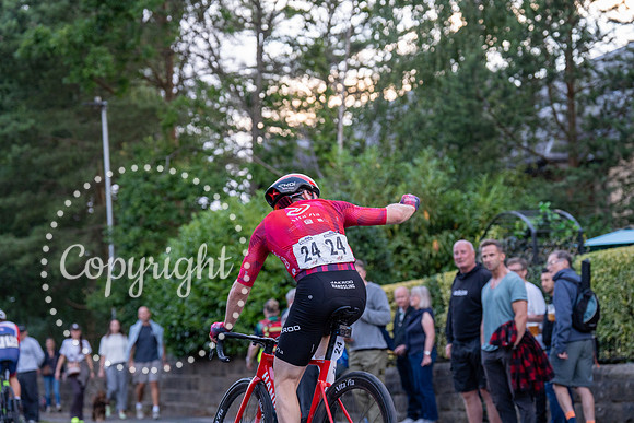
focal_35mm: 96
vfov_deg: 14.3
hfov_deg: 21.2
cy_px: 212
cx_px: 317
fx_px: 1691
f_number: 3.5
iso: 2000
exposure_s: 1/800
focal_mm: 96
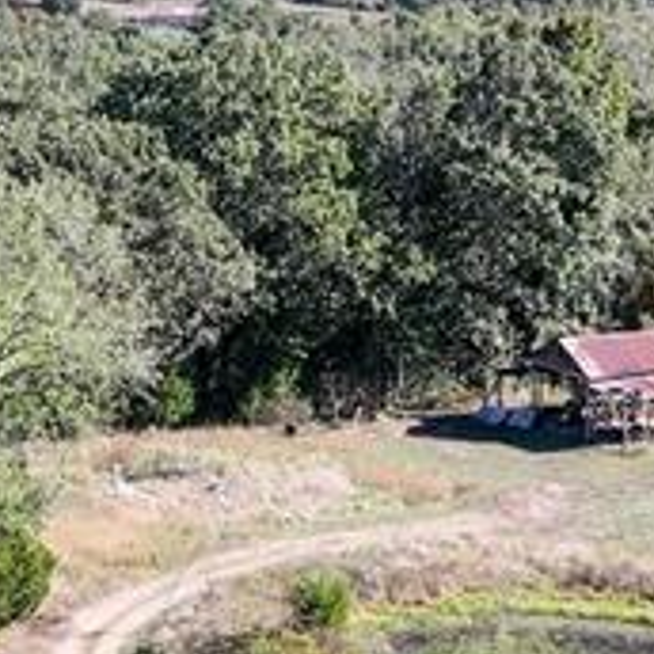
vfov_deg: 13.0
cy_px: 1023
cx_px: 11
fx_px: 2693
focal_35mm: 126
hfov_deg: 13.7
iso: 160
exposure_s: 1/2000
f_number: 2.8
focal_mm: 12.29
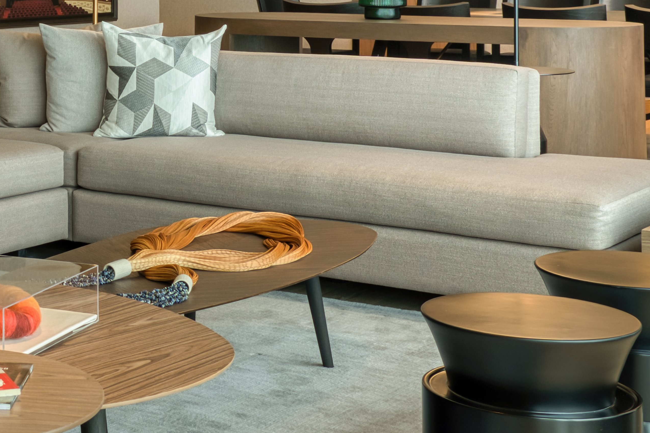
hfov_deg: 23.5
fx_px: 1500
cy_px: 32
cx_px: 5
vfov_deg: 16.2
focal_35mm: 83
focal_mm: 30.4
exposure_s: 1/13
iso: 1000
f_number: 10
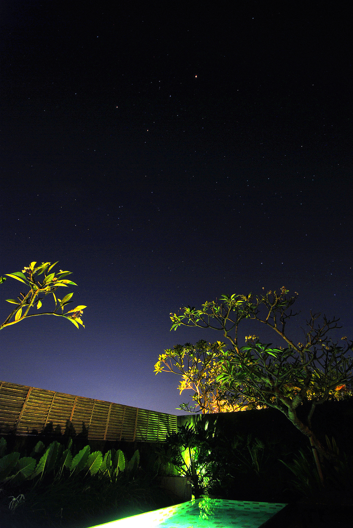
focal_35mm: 15
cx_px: 176
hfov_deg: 77.5
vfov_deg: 100.3
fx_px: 220
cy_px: 264
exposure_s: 30
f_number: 5
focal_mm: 10
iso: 100
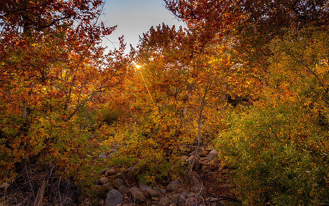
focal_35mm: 25
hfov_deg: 72.5
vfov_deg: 49.3
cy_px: 105
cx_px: 165
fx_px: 224
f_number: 8
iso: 100
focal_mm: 24
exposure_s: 1/15
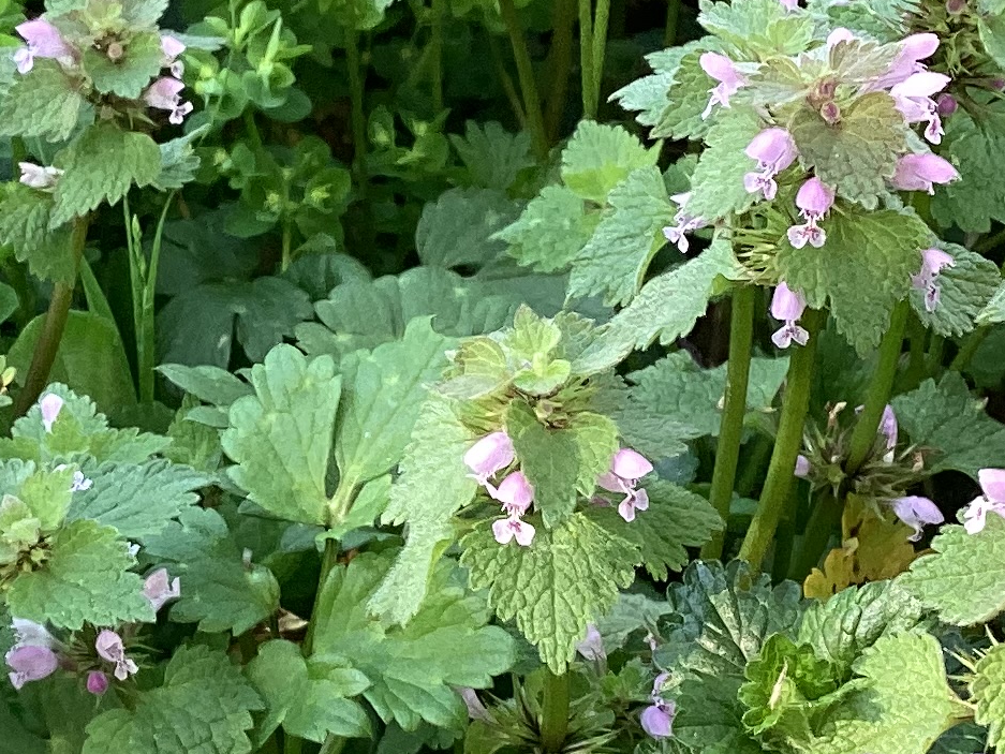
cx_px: 153
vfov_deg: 13.7
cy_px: 379
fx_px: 3136
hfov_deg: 18.0
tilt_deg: -46.8
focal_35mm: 108
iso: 50
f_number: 2.4
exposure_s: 1/100
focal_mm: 3.3
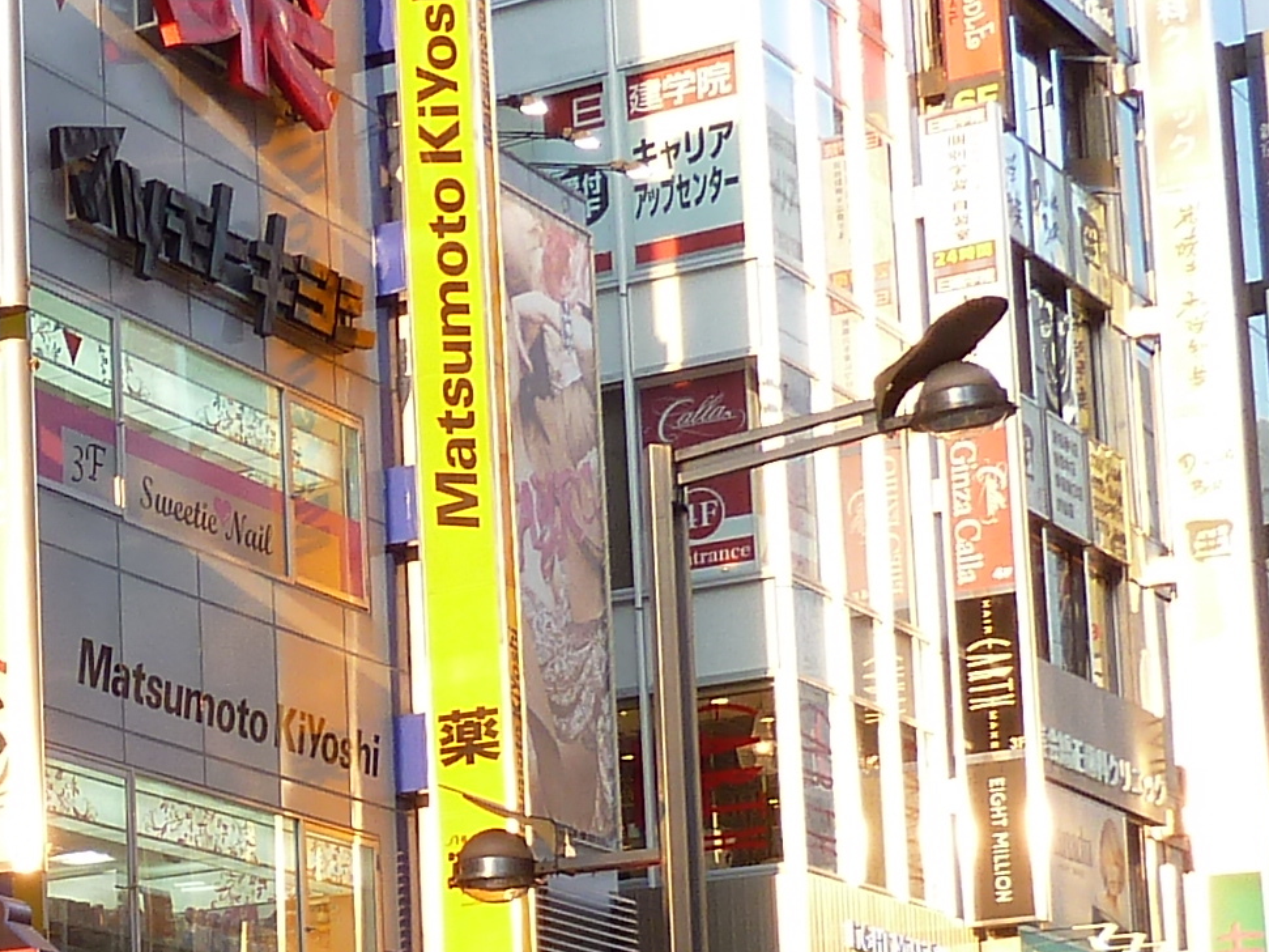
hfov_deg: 17.5
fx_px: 3775
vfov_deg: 14.1
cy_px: 1019
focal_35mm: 103
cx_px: -523
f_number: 3.3
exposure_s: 1/60
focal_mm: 4.1
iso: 80
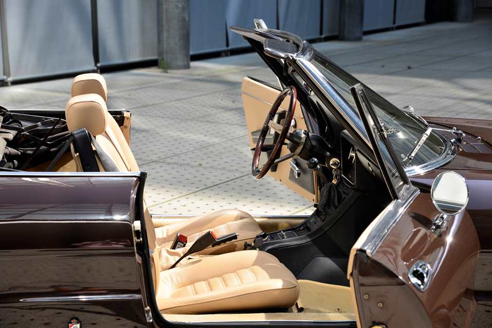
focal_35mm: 85
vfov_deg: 16.1
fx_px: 1162
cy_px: 164
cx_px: 246
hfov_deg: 23.9
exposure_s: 1/125
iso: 125
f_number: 8
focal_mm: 85
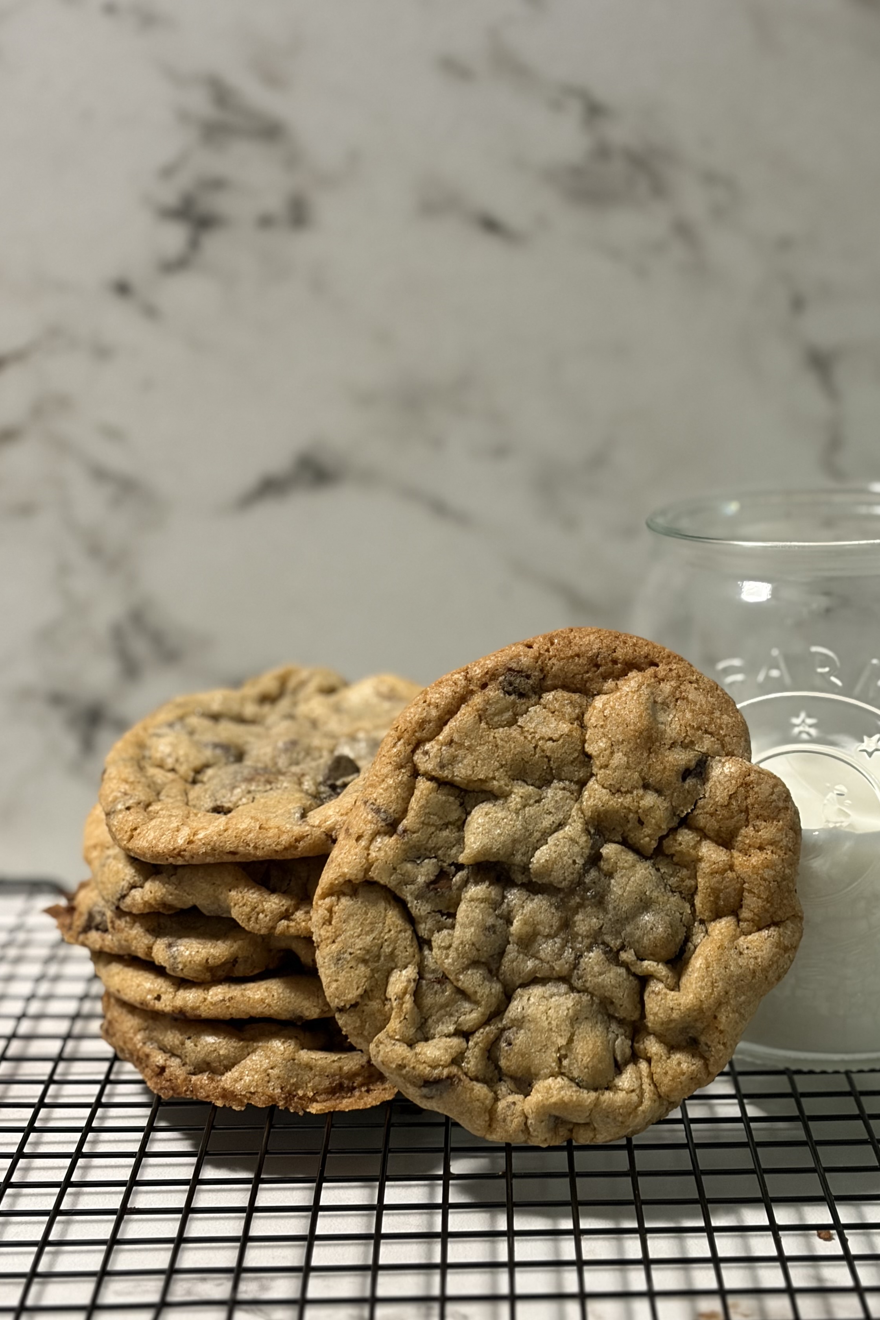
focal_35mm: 65
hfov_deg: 20.9
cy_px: 690
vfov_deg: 31.0
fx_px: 2383
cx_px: 538
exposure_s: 1/40
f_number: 1.6
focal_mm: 5.96
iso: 250
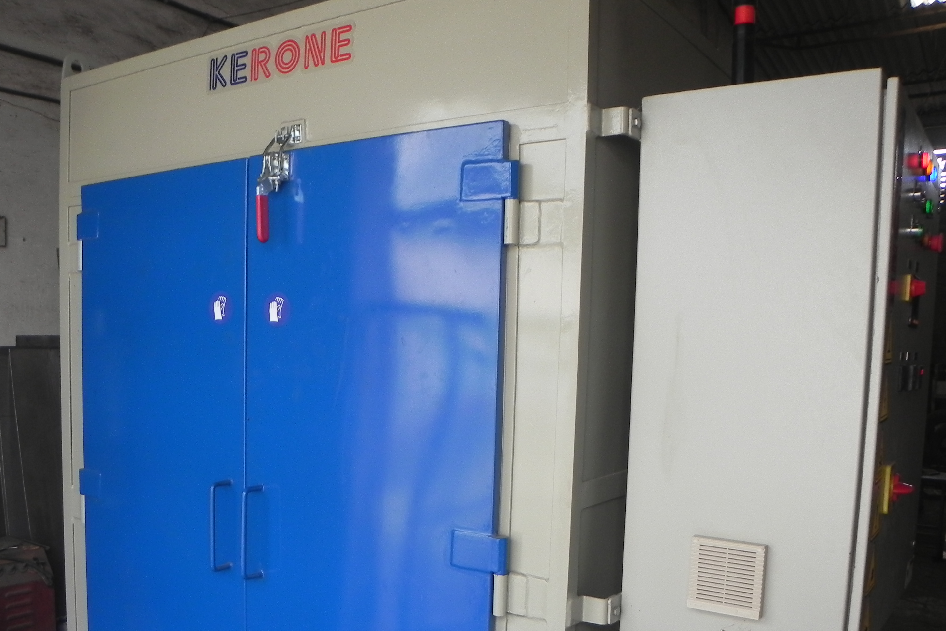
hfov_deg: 55.6
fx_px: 893
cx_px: 413
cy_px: 430
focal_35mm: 34
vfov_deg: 38.4
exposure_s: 1/120
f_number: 3.2
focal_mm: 4.6
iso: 160
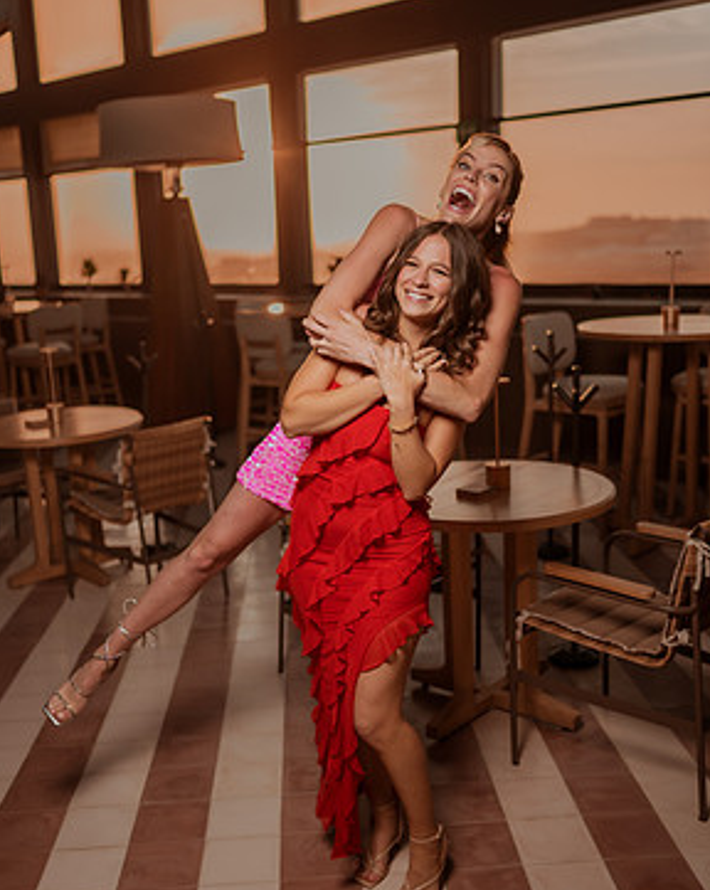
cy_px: 468
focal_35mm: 41
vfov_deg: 44.8
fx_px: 1079
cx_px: 350
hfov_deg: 36.4
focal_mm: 35
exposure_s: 1/2500
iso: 100
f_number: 1.8
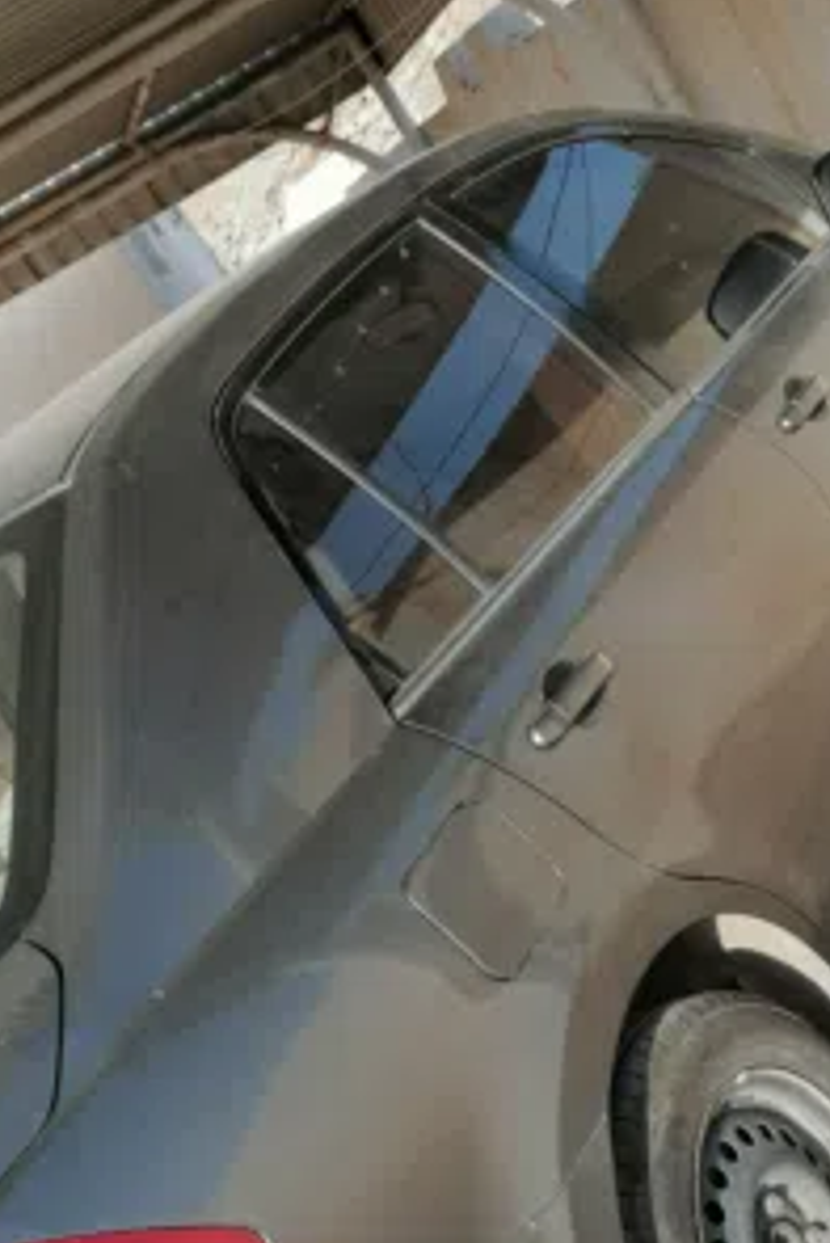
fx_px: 1900
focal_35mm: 55
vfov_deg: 35.9
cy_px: 826
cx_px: 510
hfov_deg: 24.6
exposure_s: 1/659
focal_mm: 5.3
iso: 50
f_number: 1.8
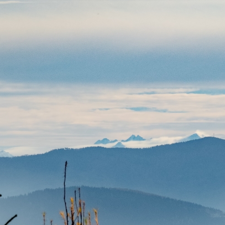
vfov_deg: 6.7
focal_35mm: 262
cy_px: 143
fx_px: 1927
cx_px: 154
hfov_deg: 6.7
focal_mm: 105
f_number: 10
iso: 640
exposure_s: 1/640
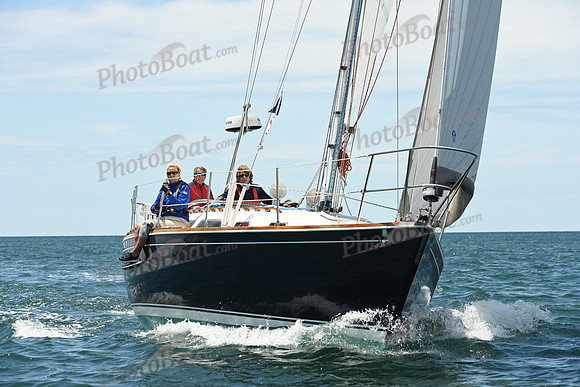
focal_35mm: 135
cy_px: 194
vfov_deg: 10.2
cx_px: 290
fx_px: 2175
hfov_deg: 15.2
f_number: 8
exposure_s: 1/1000
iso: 320
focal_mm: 135
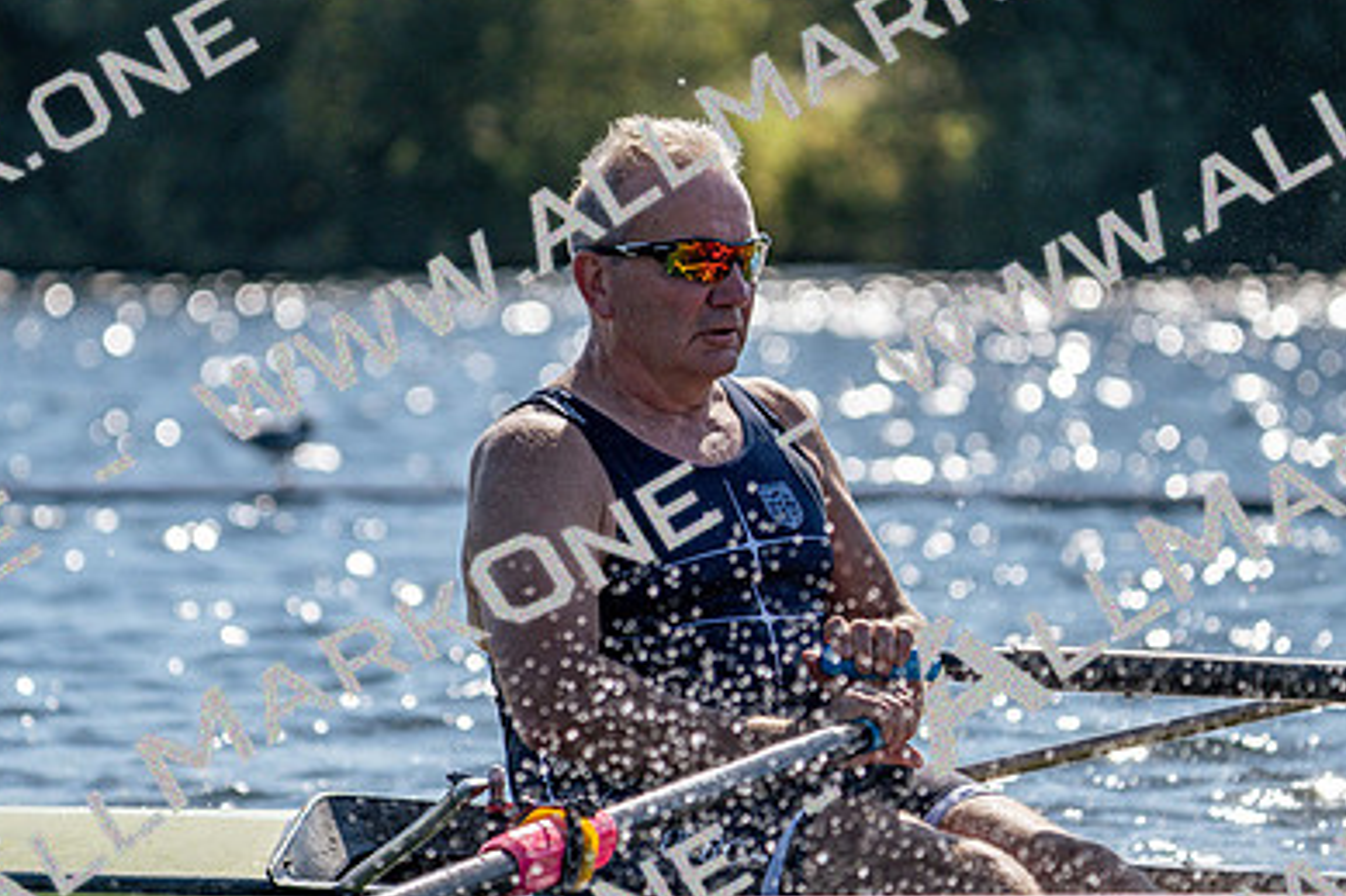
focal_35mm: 349
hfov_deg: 5.9
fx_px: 13043
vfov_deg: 3.9
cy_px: 451
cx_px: 619
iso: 160
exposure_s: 1/1600
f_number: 5.6
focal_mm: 234
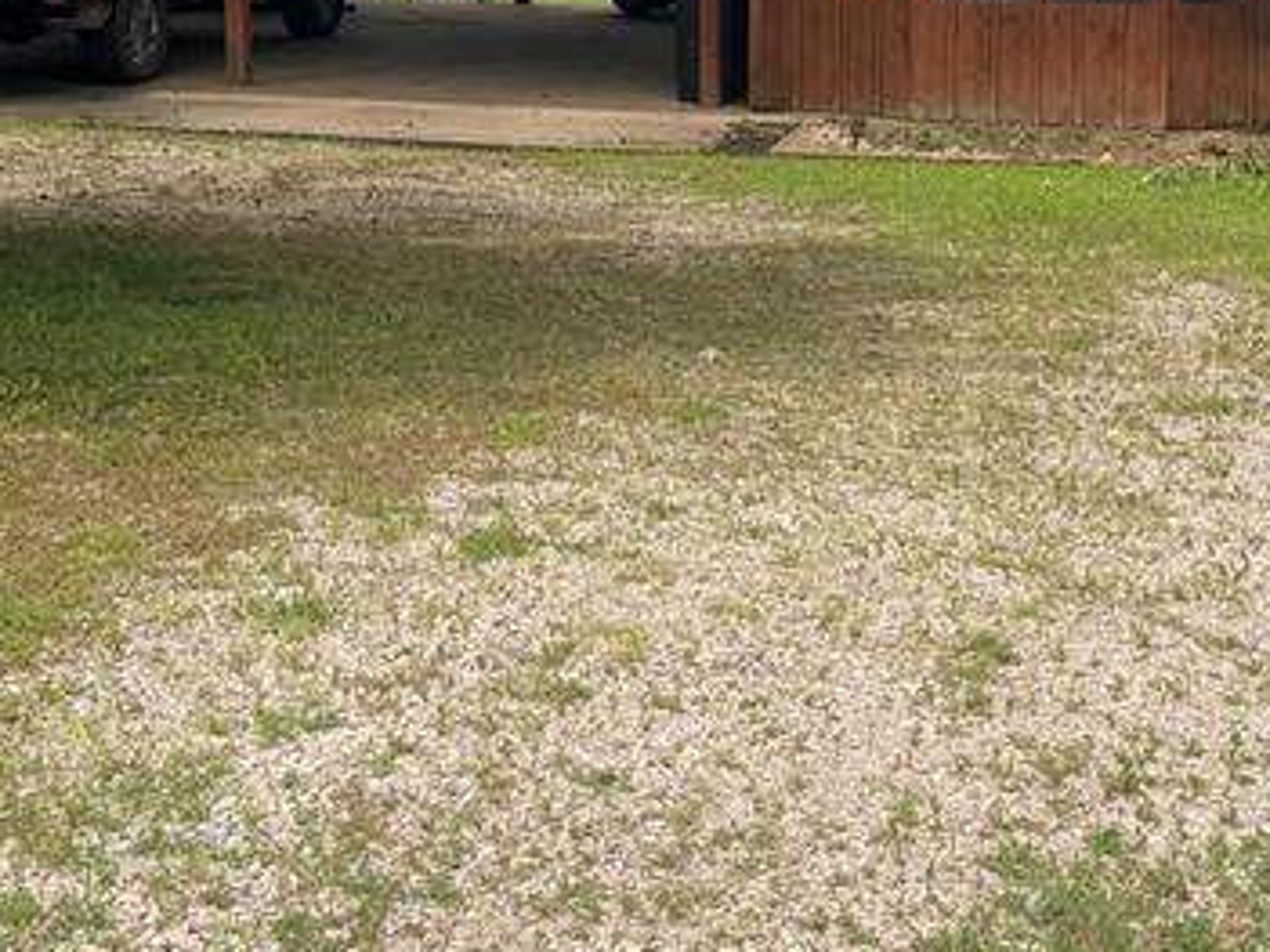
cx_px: 919
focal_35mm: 70
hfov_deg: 27.5
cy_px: 62
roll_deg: -0.7
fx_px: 2567
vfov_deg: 20.5
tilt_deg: -7.0
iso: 80
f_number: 1.78
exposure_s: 1/6173
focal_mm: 6.76
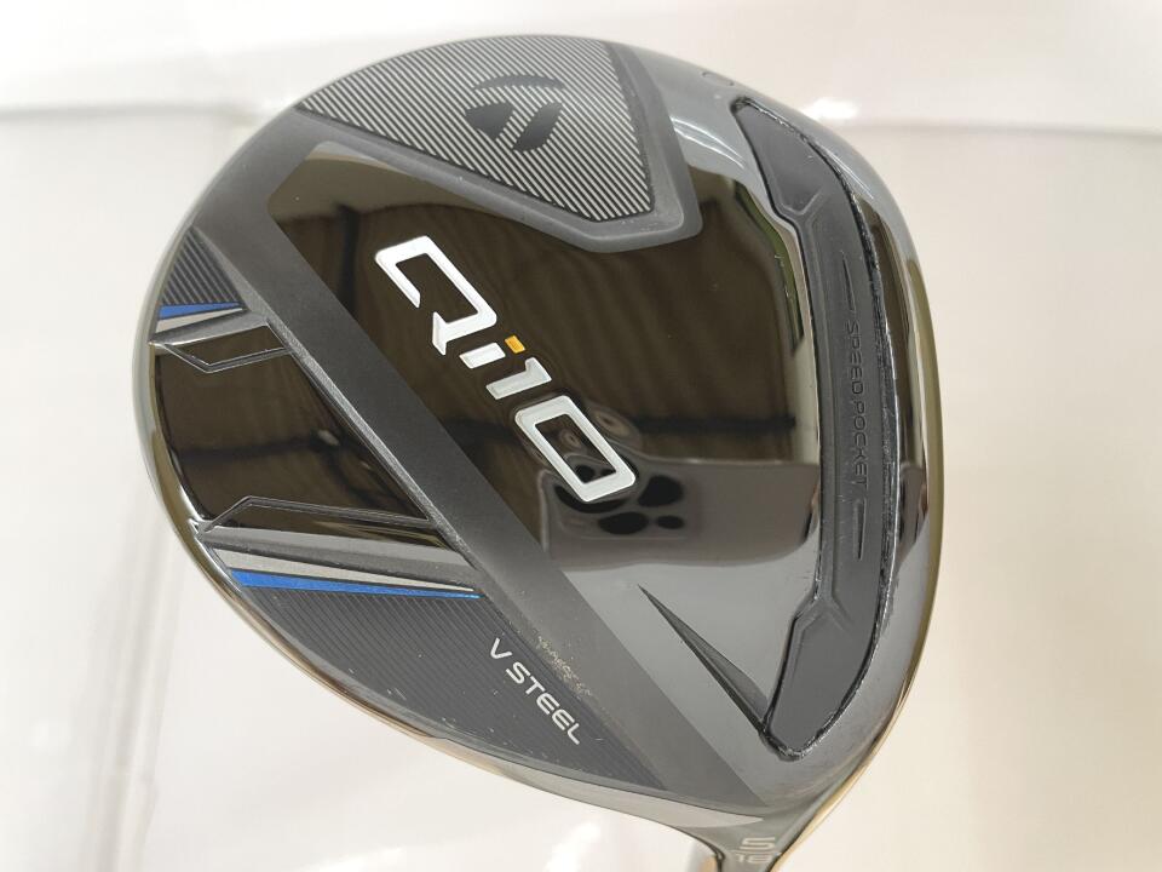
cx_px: 581
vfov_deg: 53.1
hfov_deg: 67.3
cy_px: 436
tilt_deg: -70.0
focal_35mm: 26
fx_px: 873
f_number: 1.6
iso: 160
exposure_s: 1/60
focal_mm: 4.2
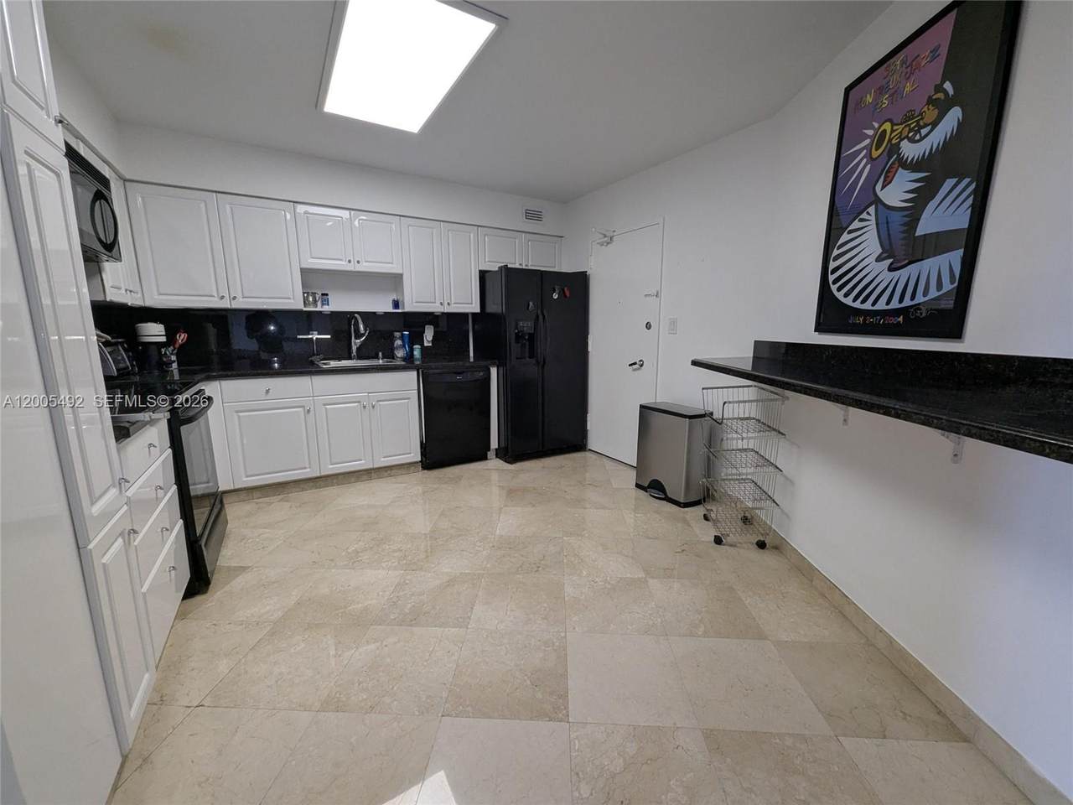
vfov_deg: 89.9
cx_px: 536
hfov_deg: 106.2
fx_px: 403
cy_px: 402
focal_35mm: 13
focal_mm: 1.95
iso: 62
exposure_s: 1/57.9
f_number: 2.2
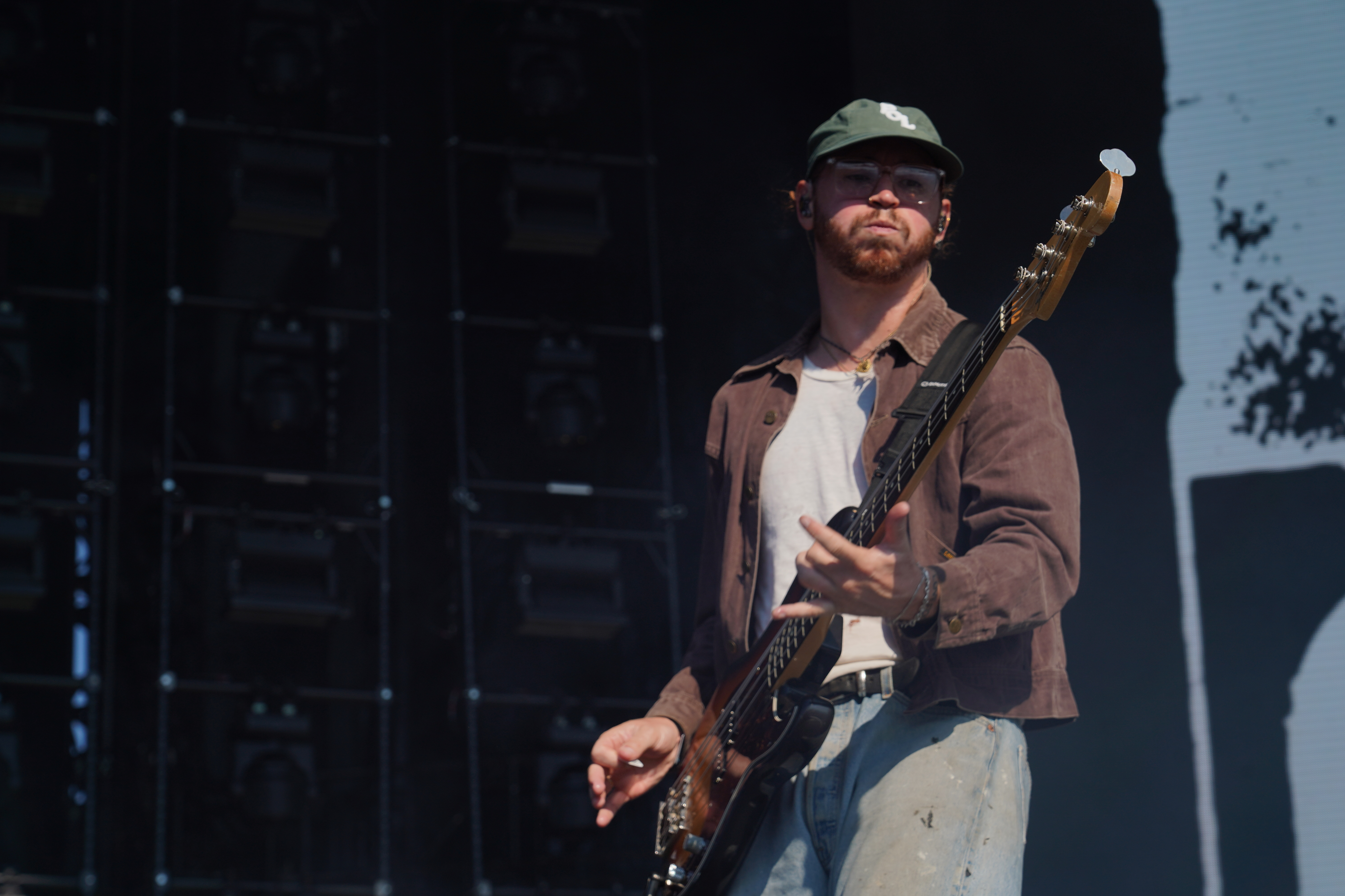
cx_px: 672
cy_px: 448
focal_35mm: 105
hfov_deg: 19.5
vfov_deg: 13.0
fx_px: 3923
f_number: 8
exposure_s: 1/640
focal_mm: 105
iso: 100
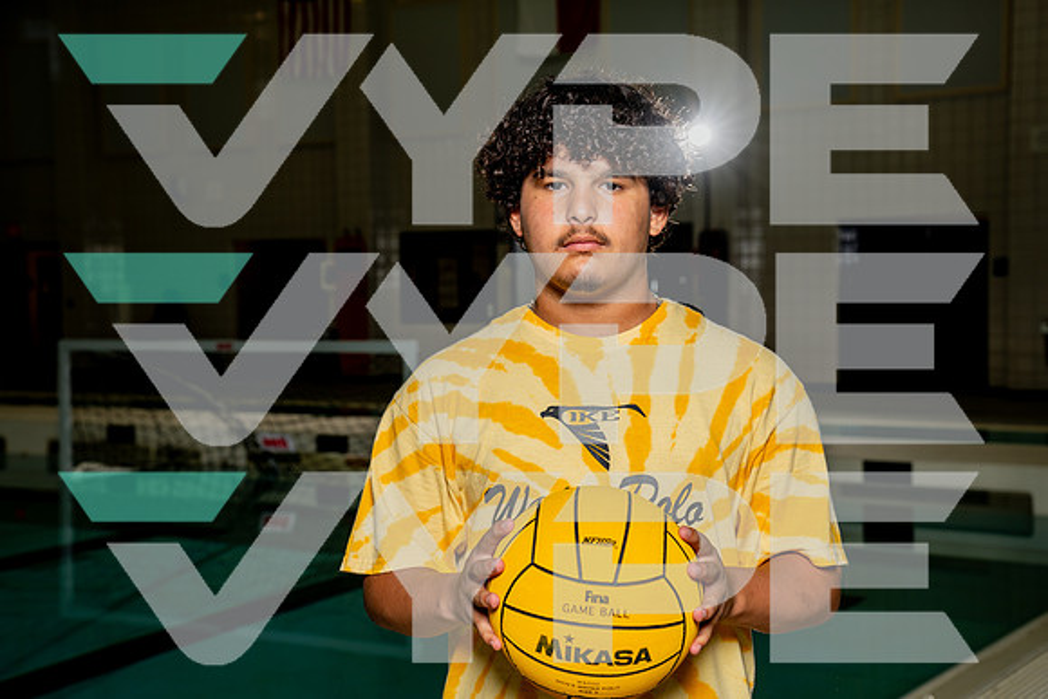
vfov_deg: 23.7
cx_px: 524
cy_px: 350
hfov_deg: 34.9
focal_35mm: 57
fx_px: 1668
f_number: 5.6
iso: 100
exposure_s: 1/250
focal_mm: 56
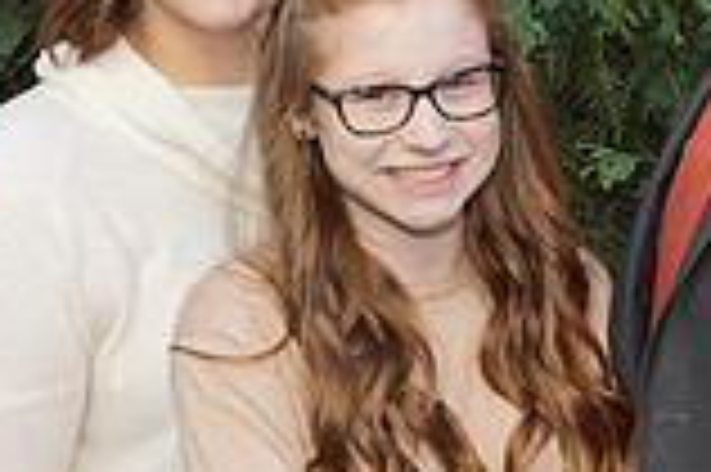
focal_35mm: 136
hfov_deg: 14.9
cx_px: 675
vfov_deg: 10.1
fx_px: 2683
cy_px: 218
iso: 800
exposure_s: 1/250
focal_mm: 37
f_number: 8
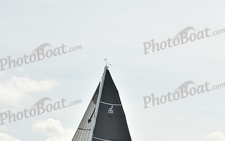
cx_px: 112
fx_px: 663
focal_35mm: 108
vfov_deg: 12.0
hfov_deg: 19.3
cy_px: 132
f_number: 8
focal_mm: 70
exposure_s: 1/800
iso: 250
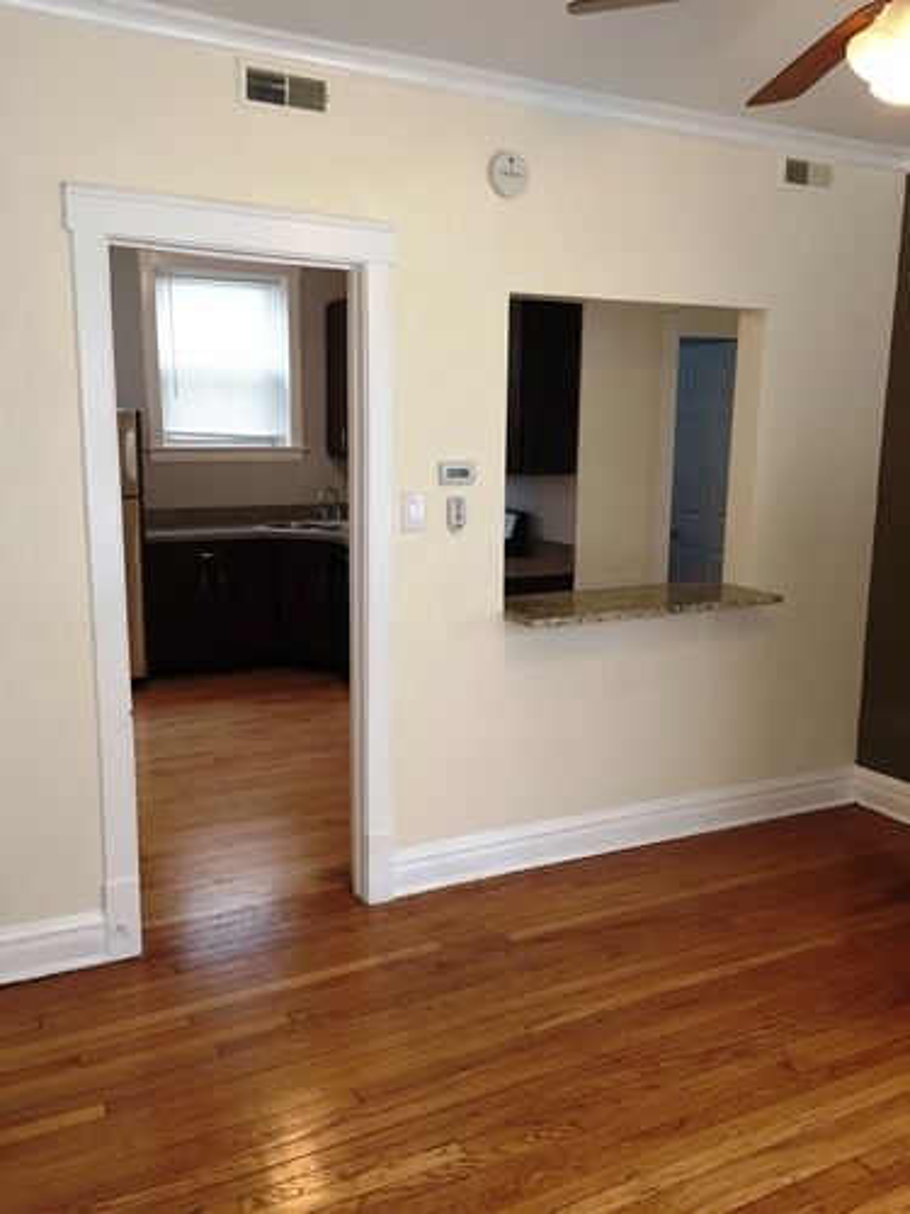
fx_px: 1016
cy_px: 607
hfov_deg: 48.2
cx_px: 455
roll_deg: -0.2
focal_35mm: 29
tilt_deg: -11.1
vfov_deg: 61.7
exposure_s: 1/30
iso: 100
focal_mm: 4.15
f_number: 2.2
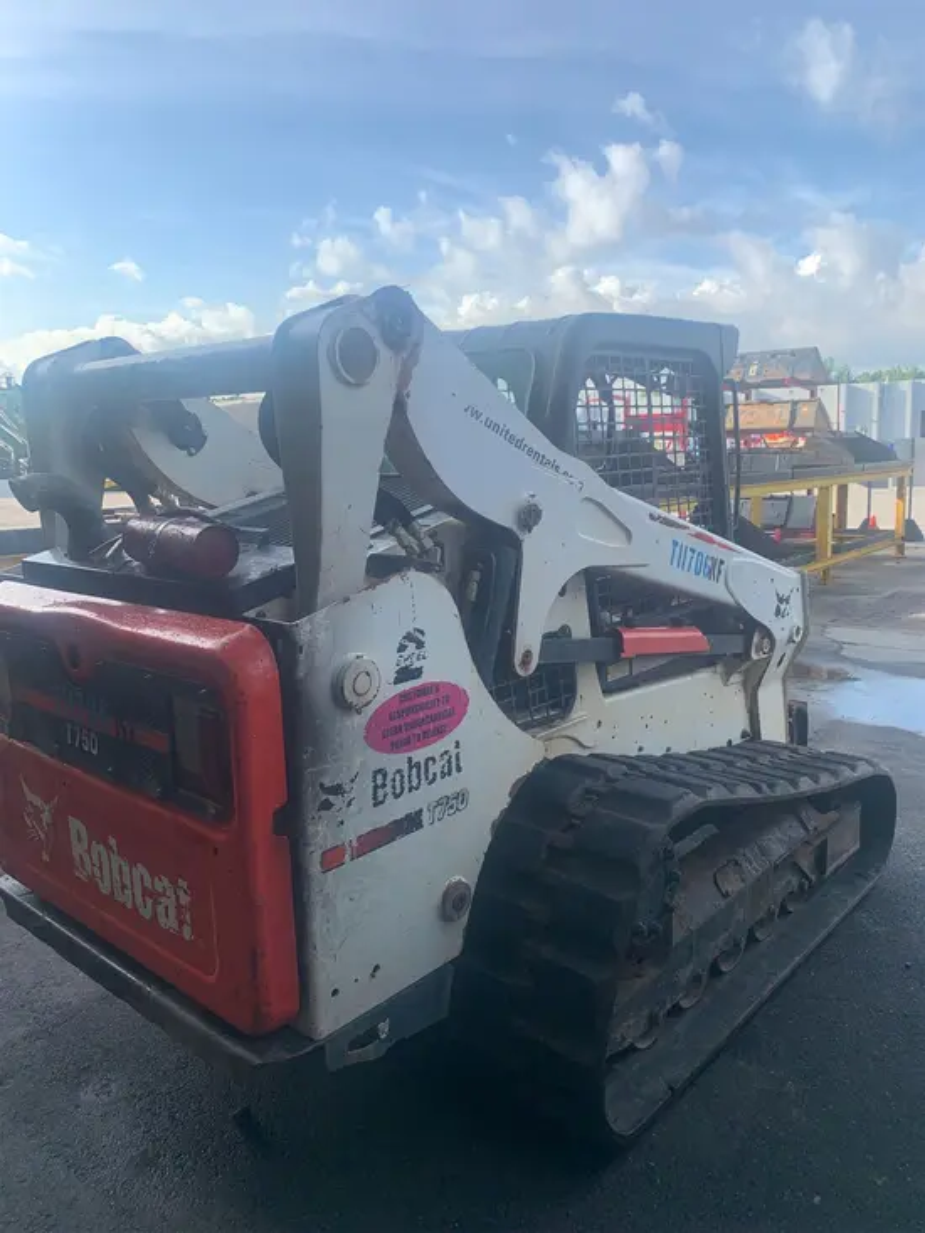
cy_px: 616
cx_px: 462
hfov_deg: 53.1
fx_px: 926
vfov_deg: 67.3
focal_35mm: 26
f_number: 1.8
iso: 25
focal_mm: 4.25
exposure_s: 1/692
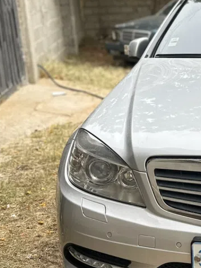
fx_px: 534
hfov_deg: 19.3
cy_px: 121
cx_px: 277
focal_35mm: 69
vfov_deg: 28.2
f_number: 1.78
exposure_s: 1/529
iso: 80
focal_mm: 6.86
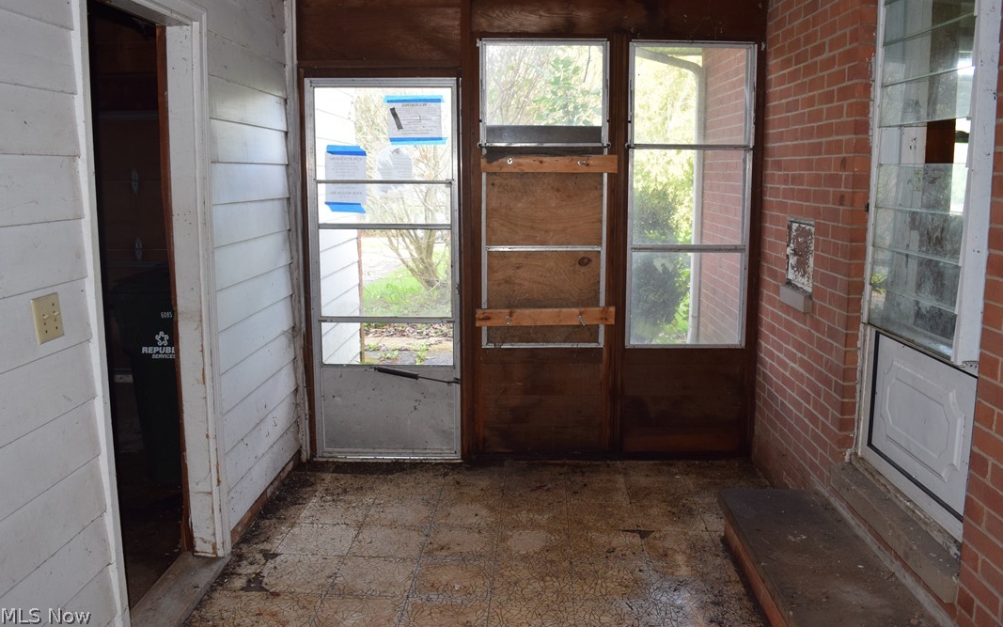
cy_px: 290
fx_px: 765
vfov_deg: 44.5
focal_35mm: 28
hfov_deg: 66.5
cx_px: 506
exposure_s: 1/80
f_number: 4.5
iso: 800
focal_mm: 18
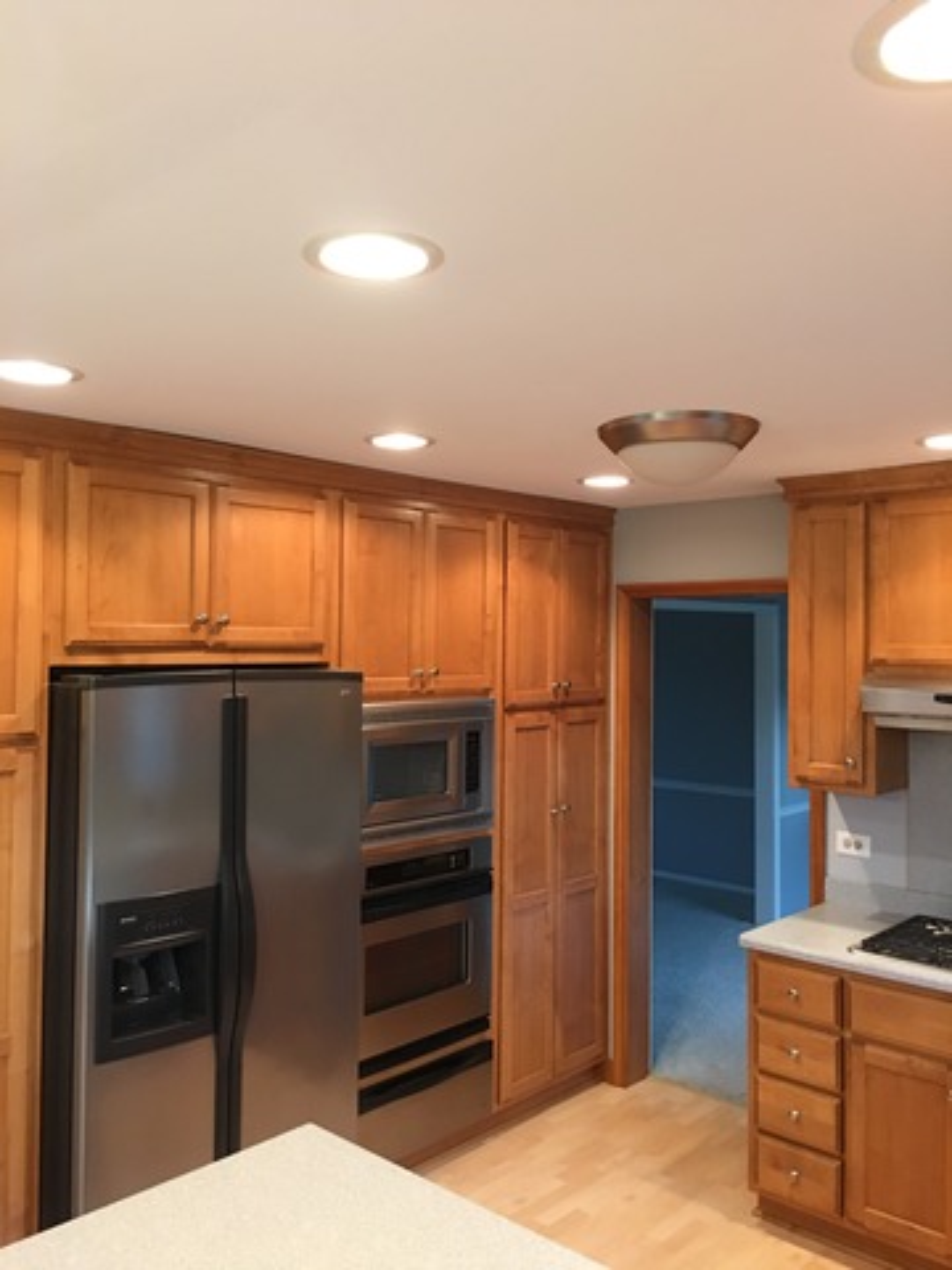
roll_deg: -1.3
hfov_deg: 48.2
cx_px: 476
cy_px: 635
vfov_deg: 61.7
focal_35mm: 29
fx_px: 1063
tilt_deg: -1.3
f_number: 2.2
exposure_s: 1/15
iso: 100
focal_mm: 4.15
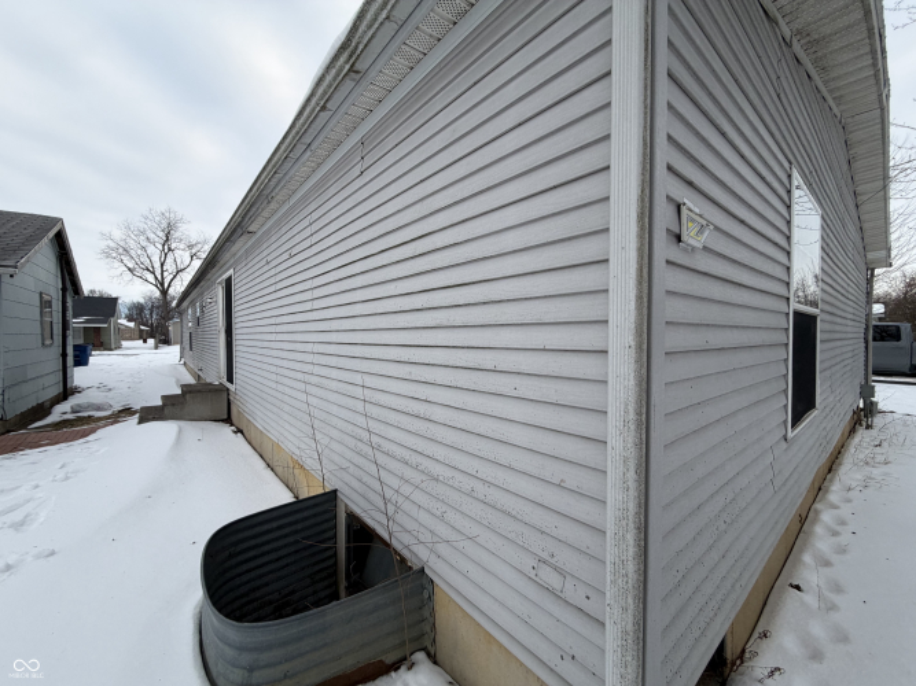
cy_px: 343
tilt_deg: -3.0
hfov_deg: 102.1
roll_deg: -1.1
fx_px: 370
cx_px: 458
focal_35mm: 14
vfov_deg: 85.7
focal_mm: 2.22
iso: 40
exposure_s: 1/238
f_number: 2.2
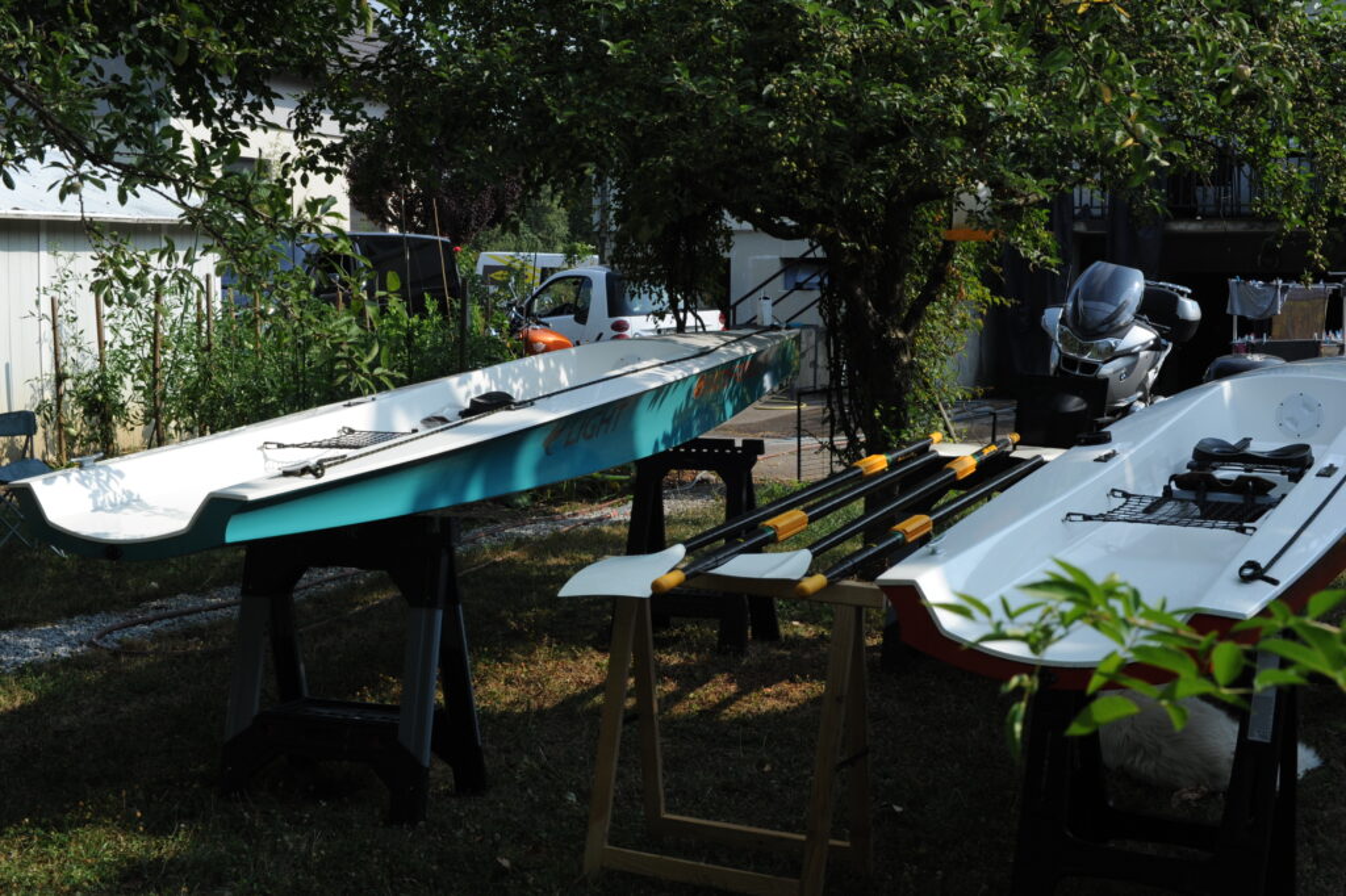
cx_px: 673
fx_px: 1869
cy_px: 448
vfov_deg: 27.0
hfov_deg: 39.6
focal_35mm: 50
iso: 1000
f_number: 13
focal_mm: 50
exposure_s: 1/1000
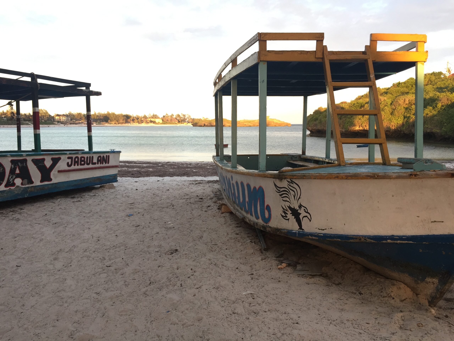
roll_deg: -1.1
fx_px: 380
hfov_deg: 61.7
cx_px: 227
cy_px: 170
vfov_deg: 48.2
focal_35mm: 29
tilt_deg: -6.9
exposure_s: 1/100
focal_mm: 4.15
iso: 40
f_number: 2.2
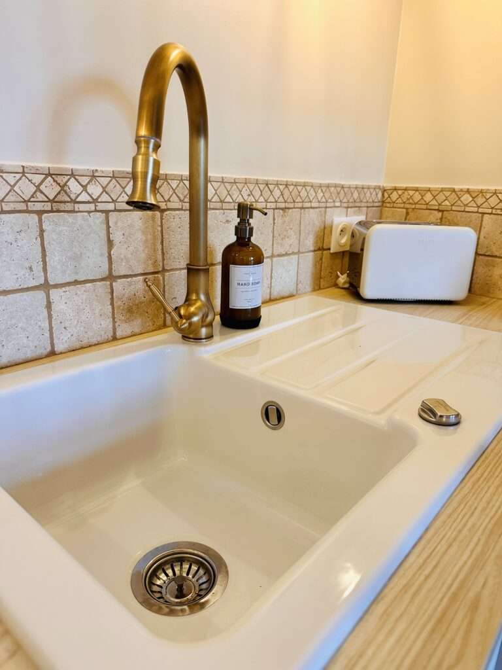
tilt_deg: -17.9
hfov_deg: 56.8
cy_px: 335
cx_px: 251
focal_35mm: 24
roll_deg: -3.1
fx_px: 464
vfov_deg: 71.6
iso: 125
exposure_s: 1/50
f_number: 1.78
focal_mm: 6.86
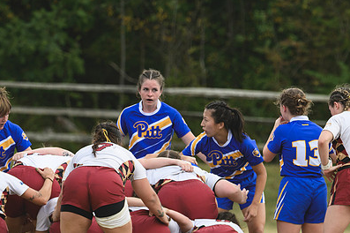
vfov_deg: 1.6
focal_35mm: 832
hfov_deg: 2.5
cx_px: 214
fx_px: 8082
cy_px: 147
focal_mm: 380
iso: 320
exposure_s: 1/1000
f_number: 6
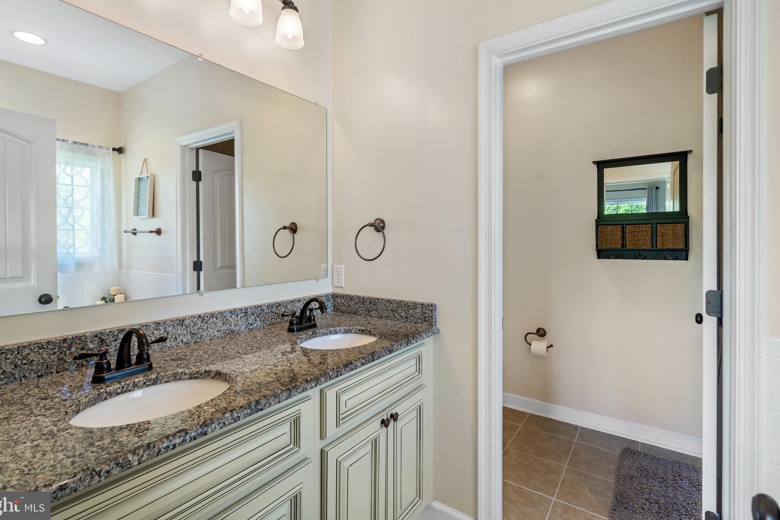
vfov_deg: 70.4
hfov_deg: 93.2
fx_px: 368
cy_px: 245
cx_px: 375
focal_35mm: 17
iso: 640
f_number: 8
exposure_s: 1/10
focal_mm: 16
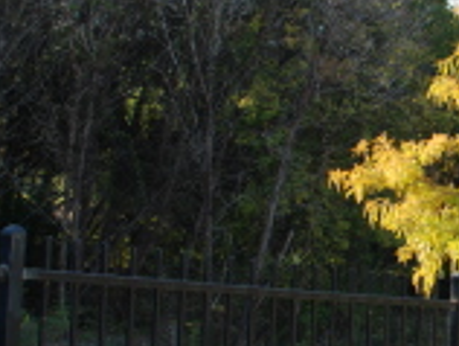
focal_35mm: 106
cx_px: 581
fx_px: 1408
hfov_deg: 17.5
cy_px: 154
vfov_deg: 14.0
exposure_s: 1/160
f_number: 4
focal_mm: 24
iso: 100
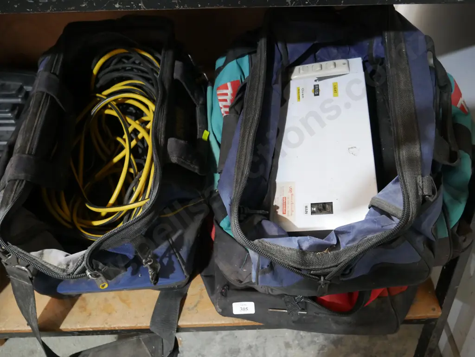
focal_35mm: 30
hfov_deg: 59.9
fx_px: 412
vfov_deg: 46.8
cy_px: 178
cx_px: 238
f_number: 3.6
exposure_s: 1/60
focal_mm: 15
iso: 2500
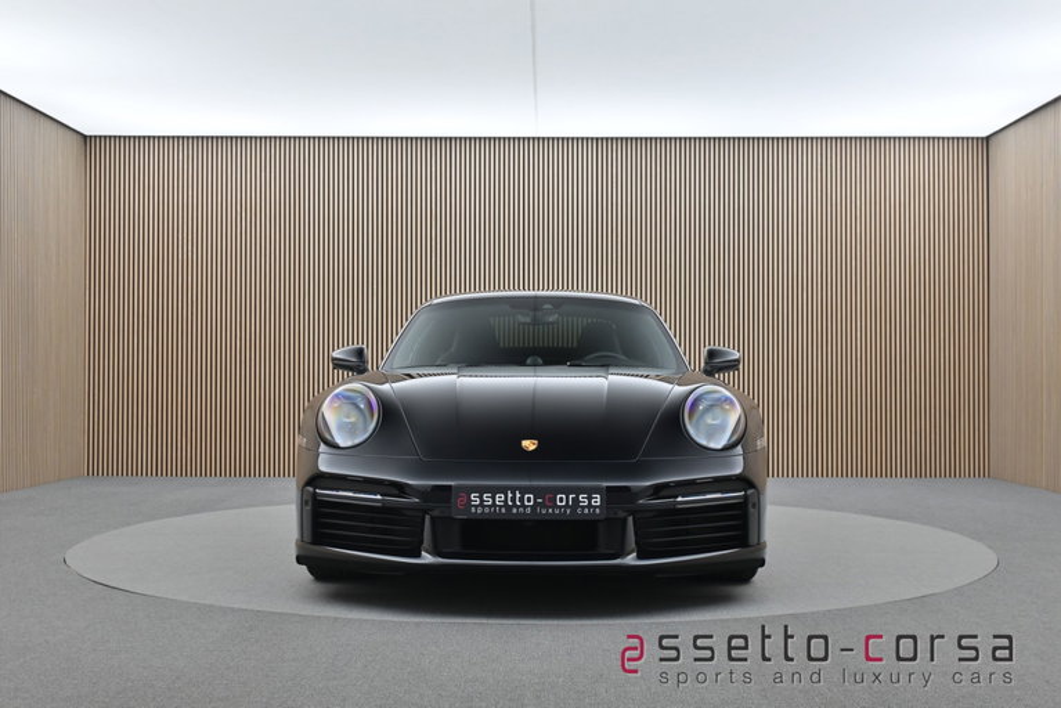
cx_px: 530
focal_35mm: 41
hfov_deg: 47.1
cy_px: 354
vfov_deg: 32.5
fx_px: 1216
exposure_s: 1/40
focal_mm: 27.5
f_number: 4.5
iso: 640
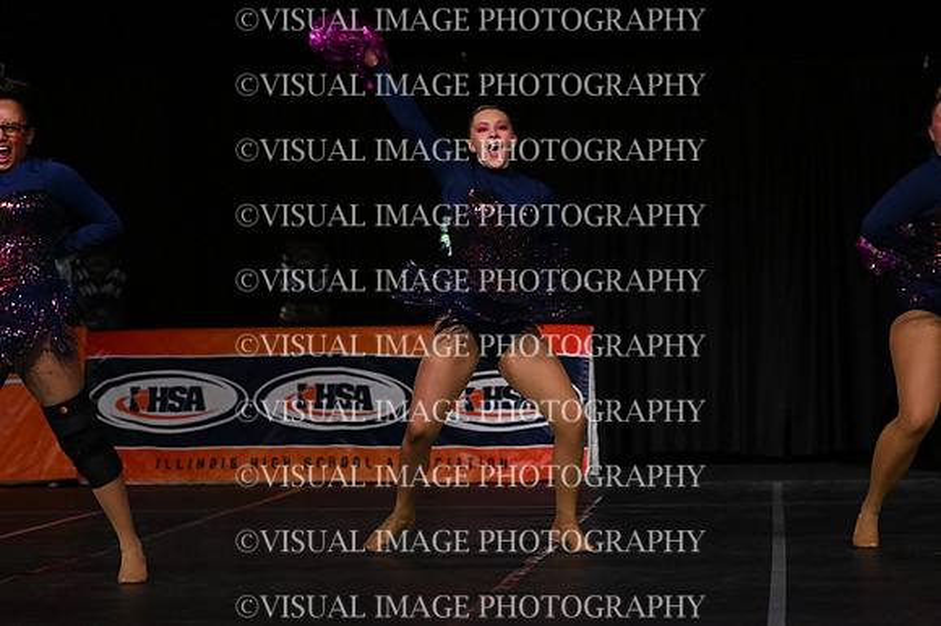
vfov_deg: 8.3
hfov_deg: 12.5
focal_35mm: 165
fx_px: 4310
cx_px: 470
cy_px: 313
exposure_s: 1/1000
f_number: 4
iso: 6400
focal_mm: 110
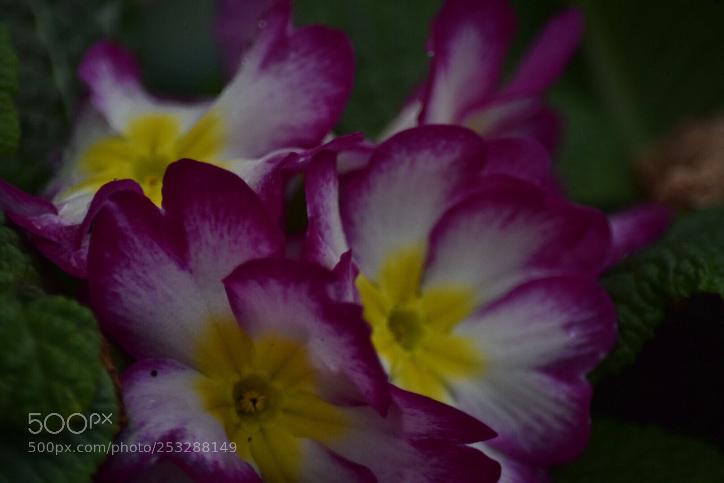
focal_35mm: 450
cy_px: 242
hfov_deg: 4.6
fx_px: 9050
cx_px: 362
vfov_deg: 3.1
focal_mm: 300
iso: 100
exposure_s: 1/200
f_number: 5.6
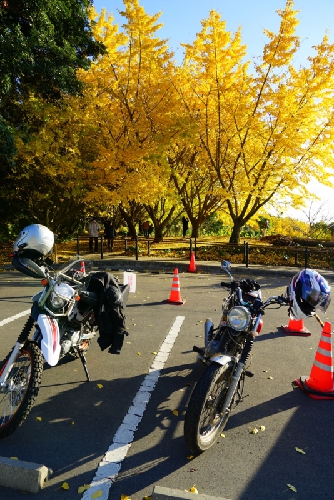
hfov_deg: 53.2
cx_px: 167
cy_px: 250
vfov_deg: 73.7
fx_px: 334
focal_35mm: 24
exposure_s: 1/90
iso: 100
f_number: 6.7
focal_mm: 24
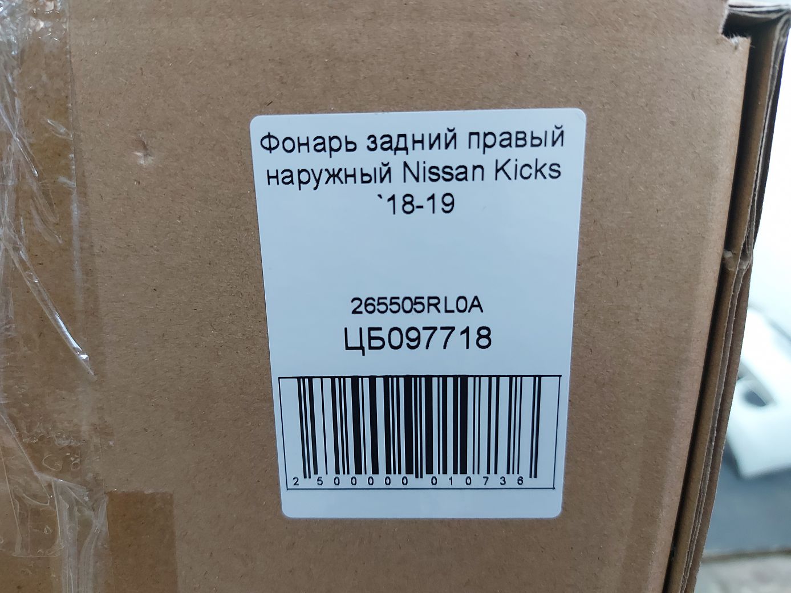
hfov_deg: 71.6
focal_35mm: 24
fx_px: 548
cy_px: 296
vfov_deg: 56.8
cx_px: 396
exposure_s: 1/33
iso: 200
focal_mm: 5.23
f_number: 1.8
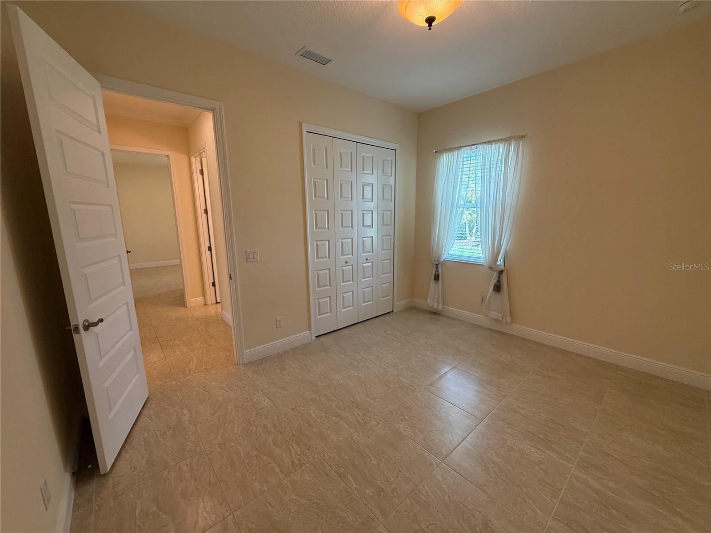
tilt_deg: -10.7
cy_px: 266
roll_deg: +1.0
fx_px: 288
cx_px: 356
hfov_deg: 102.1
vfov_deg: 85.7
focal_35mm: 14
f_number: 2.2
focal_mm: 2.22
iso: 160
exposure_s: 1/120
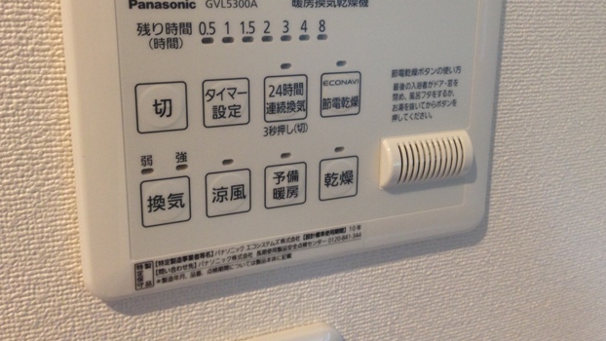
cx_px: 301
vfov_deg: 31.7
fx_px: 595
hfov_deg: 54.0
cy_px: 113
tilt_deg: -14.6
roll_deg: +0.4
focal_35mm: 37
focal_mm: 4.12
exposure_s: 1/20
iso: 160
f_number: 2.4
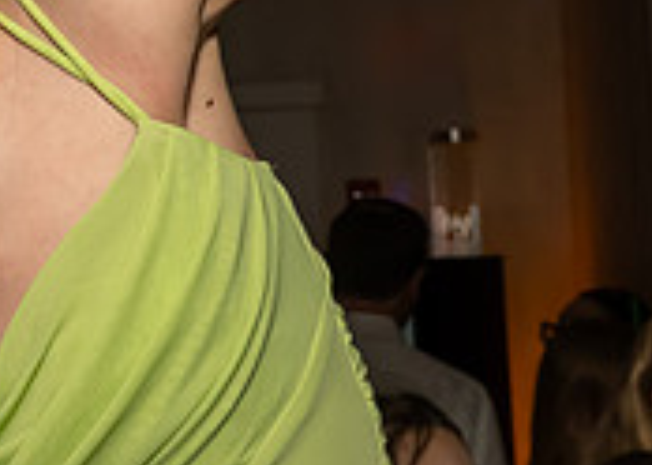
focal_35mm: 90
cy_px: 102
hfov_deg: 21.1
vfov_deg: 15.8
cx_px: -55
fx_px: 1665
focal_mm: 17
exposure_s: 1/250
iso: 800
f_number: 7.1
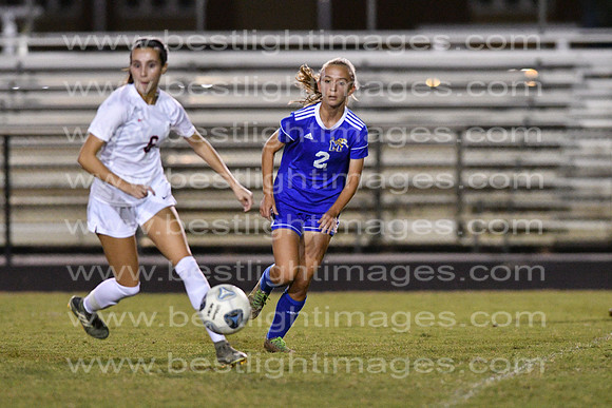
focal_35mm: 450
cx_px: 306
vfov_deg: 3.1
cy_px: 204
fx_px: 7651
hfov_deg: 4.6
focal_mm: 300
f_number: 3.5
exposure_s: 1/640
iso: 10000
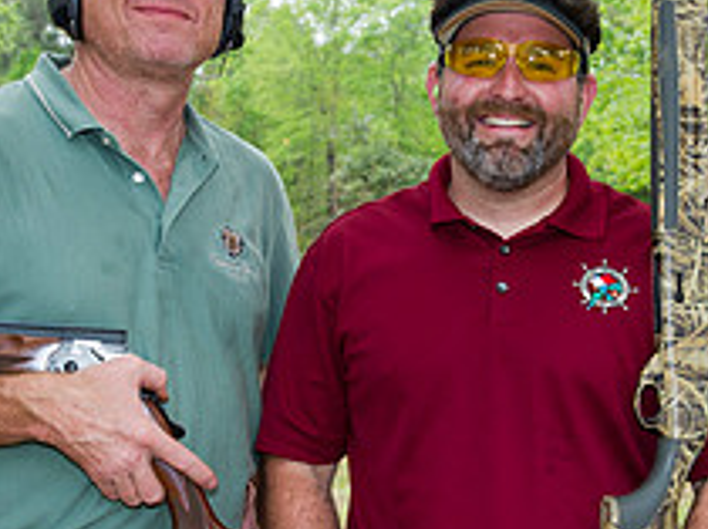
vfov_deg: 15.8
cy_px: 357
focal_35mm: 93
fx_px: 1900
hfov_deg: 21.1
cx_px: 432
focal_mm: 35
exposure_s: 1/200
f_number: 5.6
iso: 400
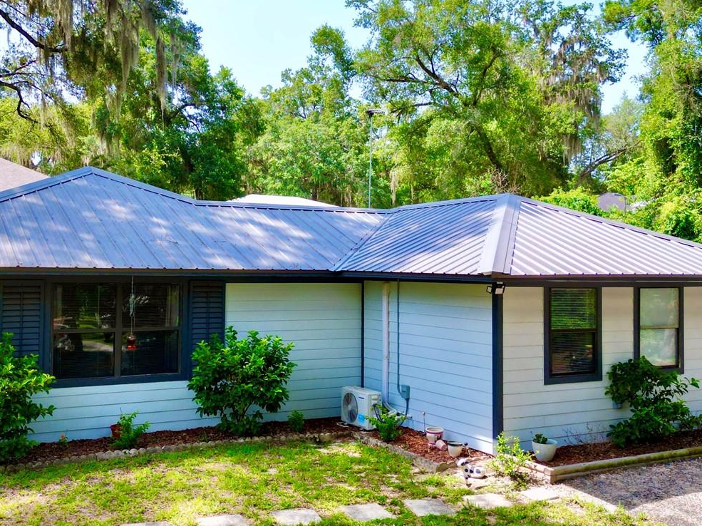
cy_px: 249
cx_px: 321
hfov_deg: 47.8
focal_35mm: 39
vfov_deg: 36.8
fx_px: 791
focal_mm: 6.72
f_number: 1.7
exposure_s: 1/1000
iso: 110
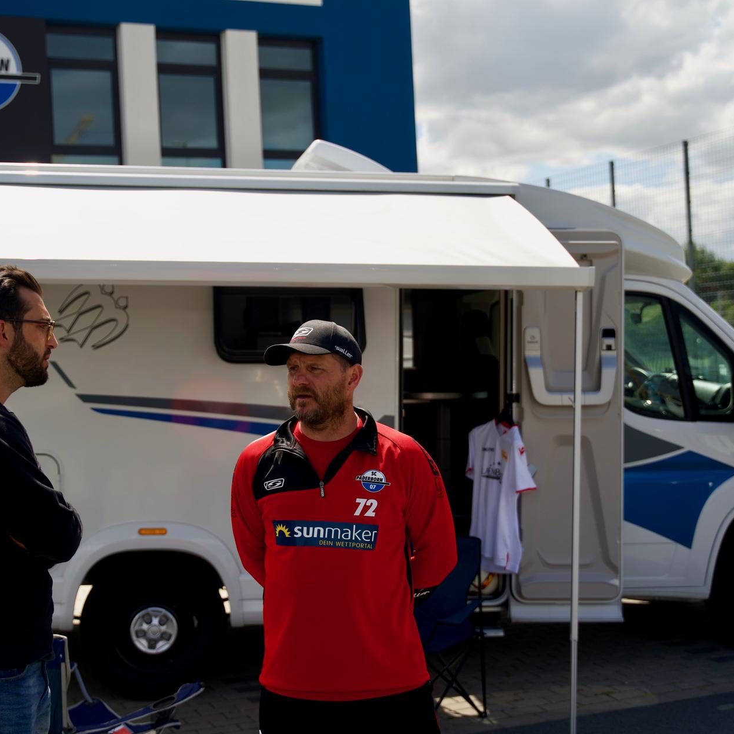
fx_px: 1247
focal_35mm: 52
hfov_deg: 32.7
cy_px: 374
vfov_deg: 32.8
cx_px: 315
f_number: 2.8
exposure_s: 1/100
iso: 160
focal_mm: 40
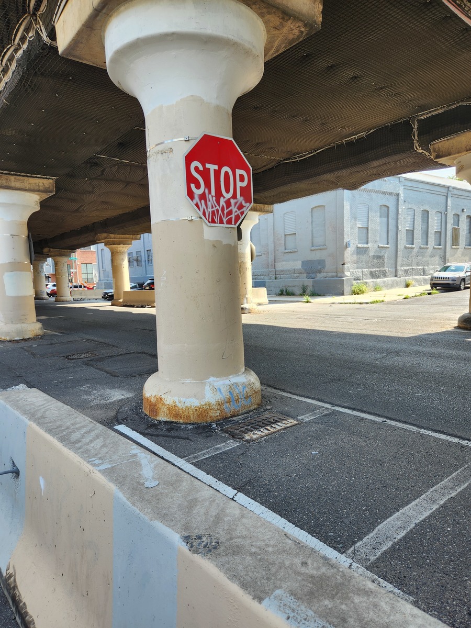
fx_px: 417
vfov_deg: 73.9
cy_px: 314
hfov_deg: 58.9
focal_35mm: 23
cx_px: 236
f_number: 1.8
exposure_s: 1/249
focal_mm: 5.4
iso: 20
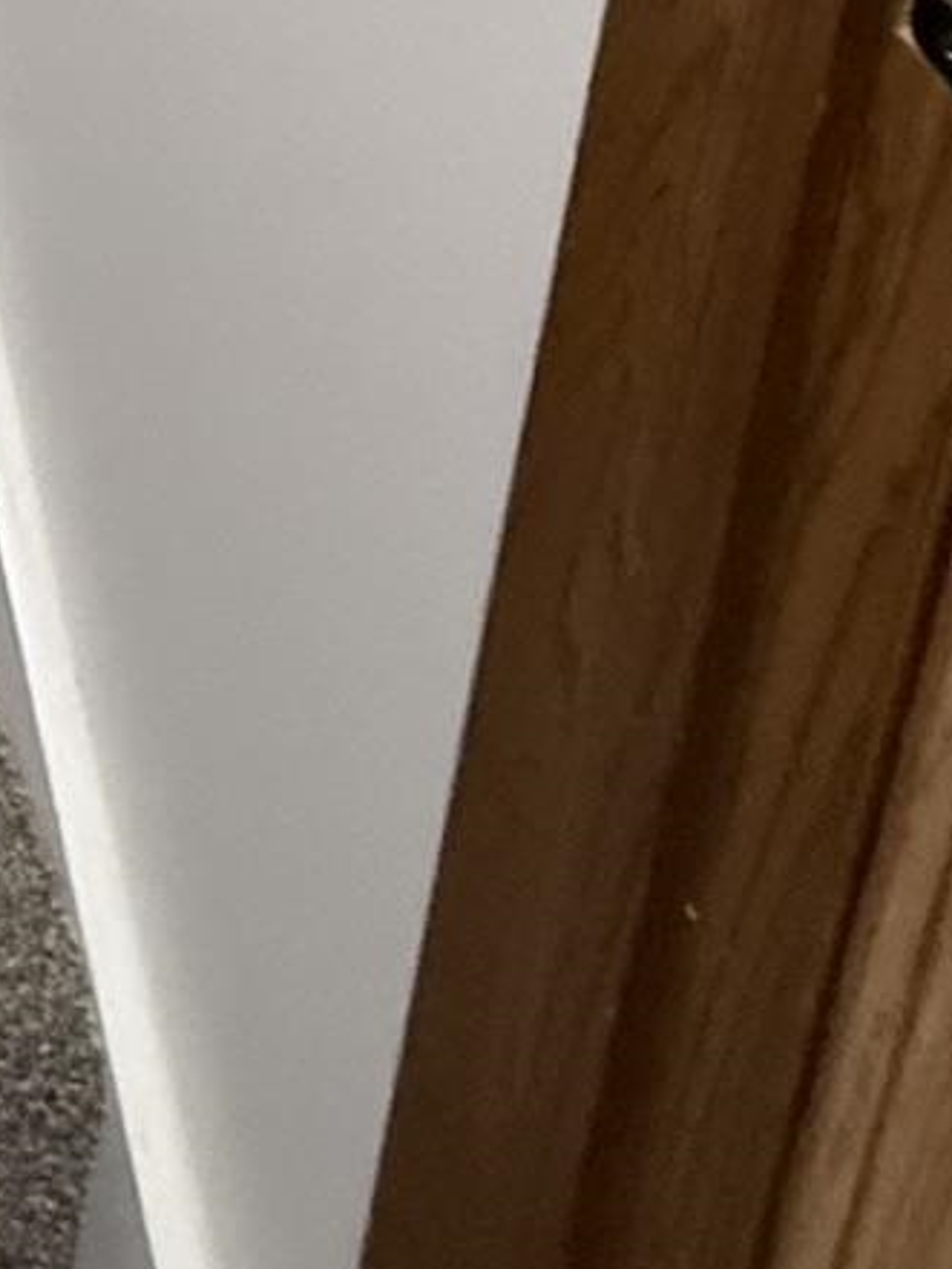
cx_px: -1007
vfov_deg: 18.4
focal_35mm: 65
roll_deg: +0.8
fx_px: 2382
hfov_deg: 16.5
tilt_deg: -14.2
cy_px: -1312
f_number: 2.2
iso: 400
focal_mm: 2.22
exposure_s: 1/60
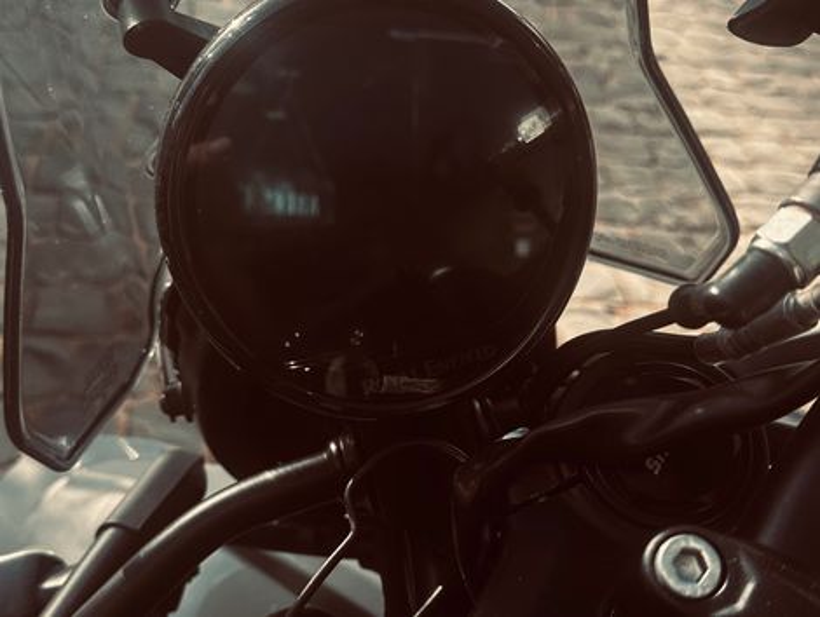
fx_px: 569
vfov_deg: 56.9
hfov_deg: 71.5
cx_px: 410
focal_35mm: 24
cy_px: 308
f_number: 1.78
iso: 80
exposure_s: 1/989
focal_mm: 6.86
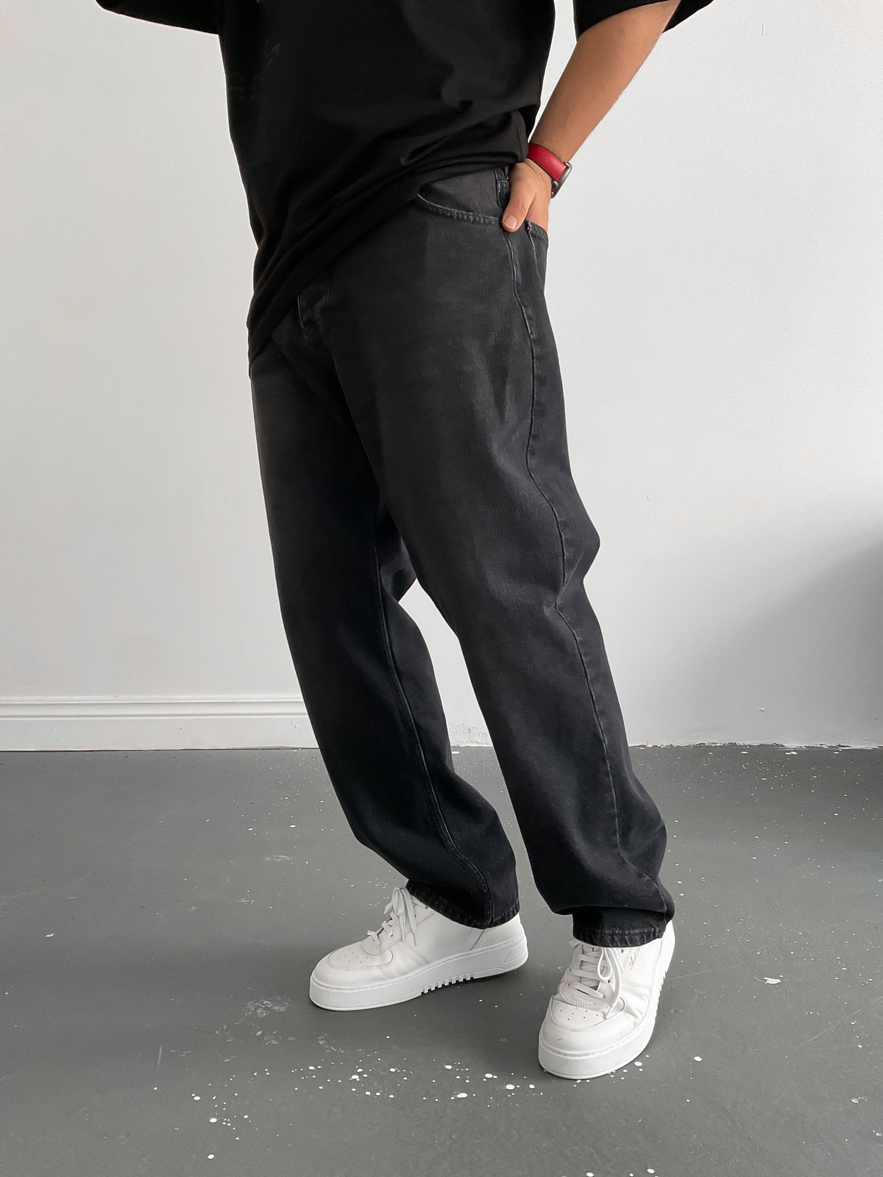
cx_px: 442
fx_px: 986
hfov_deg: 48.2
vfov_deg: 61.7
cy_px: 588
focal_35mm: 29
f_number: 1.8
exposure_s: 1/60
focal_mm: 3
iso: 80
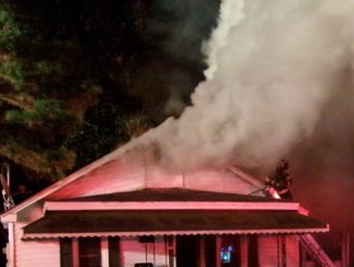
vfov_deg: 20.4
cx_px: 294
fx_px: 727
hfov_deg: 26.7
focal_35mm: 71
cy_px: 229
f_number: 3.6
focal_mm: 7.2
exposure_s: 1/17
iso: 800
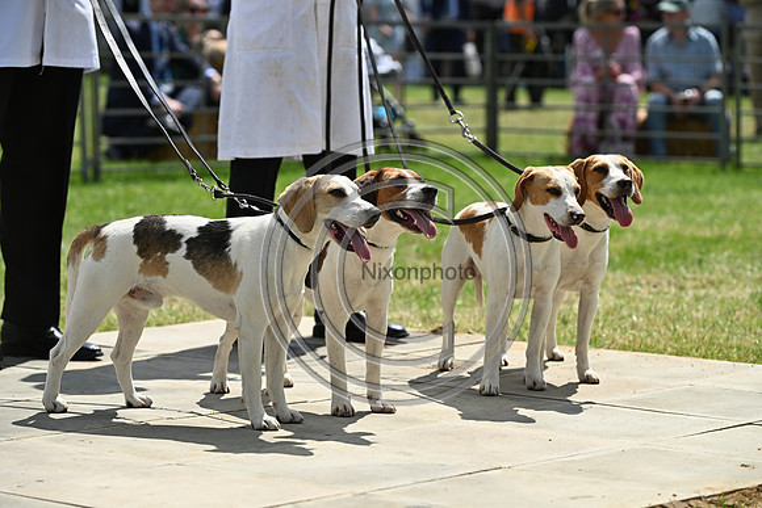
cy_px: 254
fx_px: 2456
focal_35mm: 116
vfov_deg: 11.8
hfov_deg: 17.6
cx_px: 381
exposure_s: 1/1250
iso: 140
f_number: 4.5
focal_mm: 116
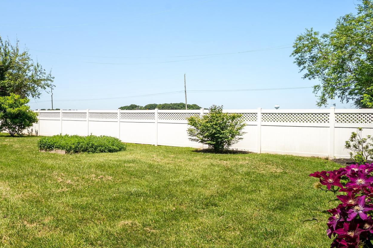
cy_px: 125
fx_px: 302
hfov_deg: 60.3
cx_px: 98
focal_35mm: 29
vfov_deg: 44.7
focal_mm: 17.7
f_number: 10
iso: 80
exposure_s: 1/160
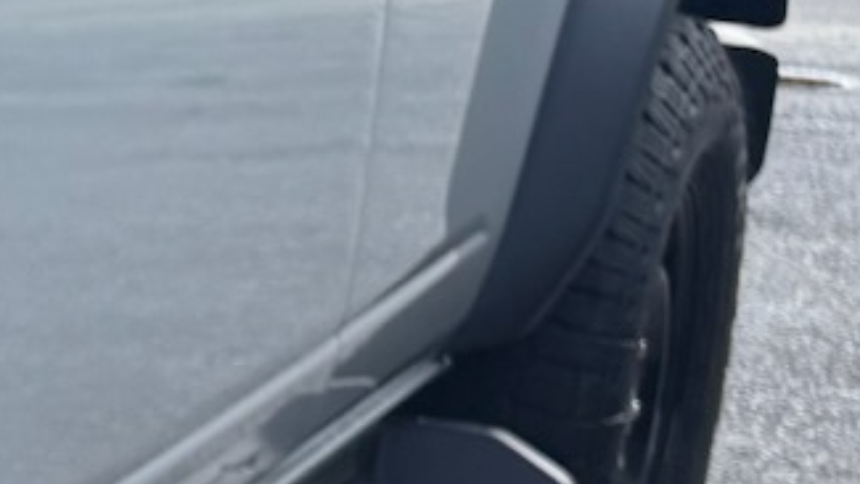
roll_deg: -2.1
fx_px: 3764
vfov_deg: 7.3
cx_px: -1625
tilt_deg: -13.1
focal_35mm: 165
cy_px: 450
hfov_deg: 10.1
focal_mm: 6.76
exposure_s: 1/2053
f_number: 1.78
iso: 100
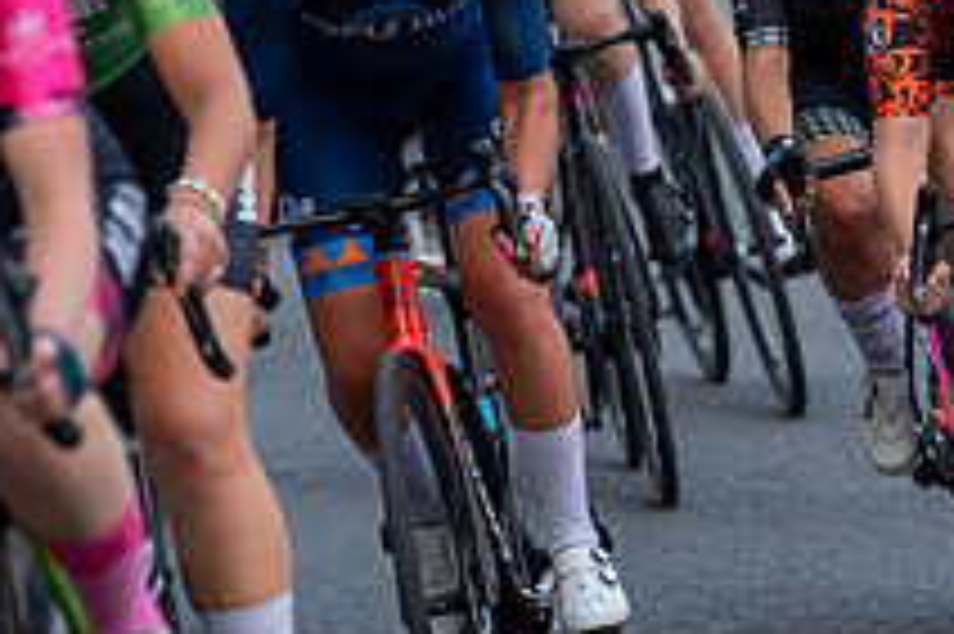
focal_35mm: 529
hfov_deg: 3.9
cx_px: 602
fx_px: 14007
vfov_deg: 2.6
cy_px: -298
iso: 500
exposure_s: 1/1000
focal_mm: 140
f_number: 3.5
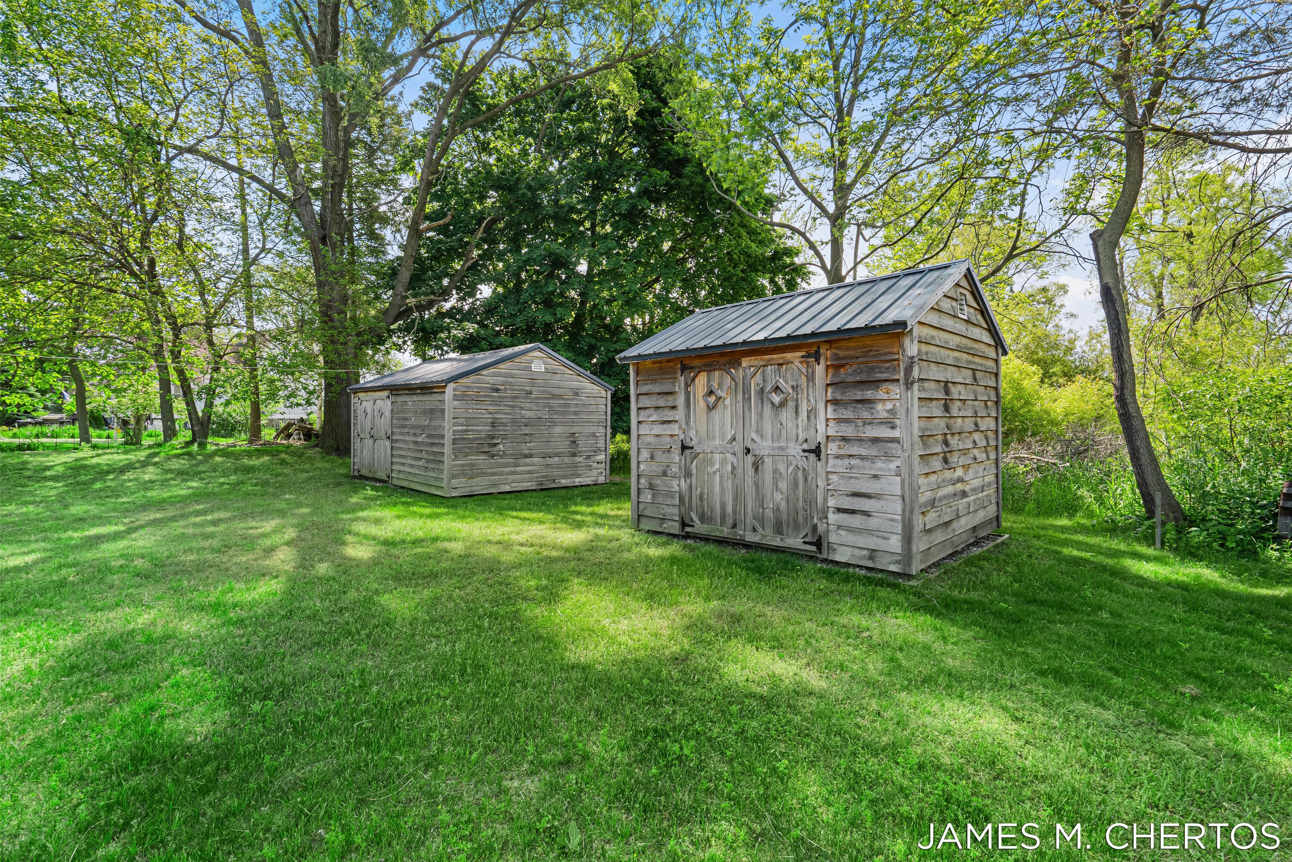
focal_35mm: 16
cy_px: 431
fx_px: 574
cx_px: 646
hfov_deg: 96.7
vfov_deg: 73.7
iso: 250
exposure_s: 1/15
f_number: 8
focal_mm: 16
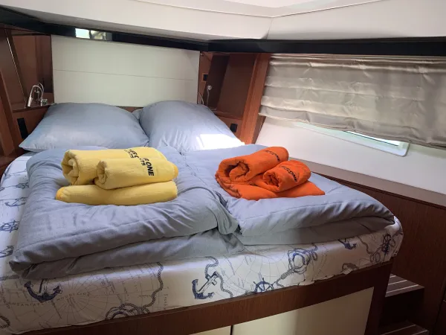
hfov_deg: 67.3
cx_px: 223
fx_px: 335
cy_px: 168
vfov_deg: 53.1
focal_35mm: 26
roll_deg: -4.1
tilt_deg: -14.9
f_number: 1.8
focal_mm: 4.25
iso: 100
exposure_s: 1/60
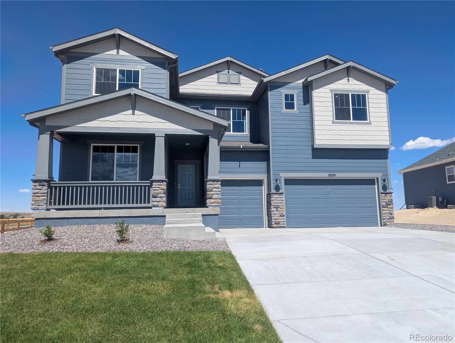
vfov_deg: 56.9
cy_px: 172
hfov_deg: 71.5
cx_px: 228
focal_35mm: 24
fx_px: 316
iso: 47
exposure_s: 1/1855
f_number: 1.85
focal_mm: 6.81
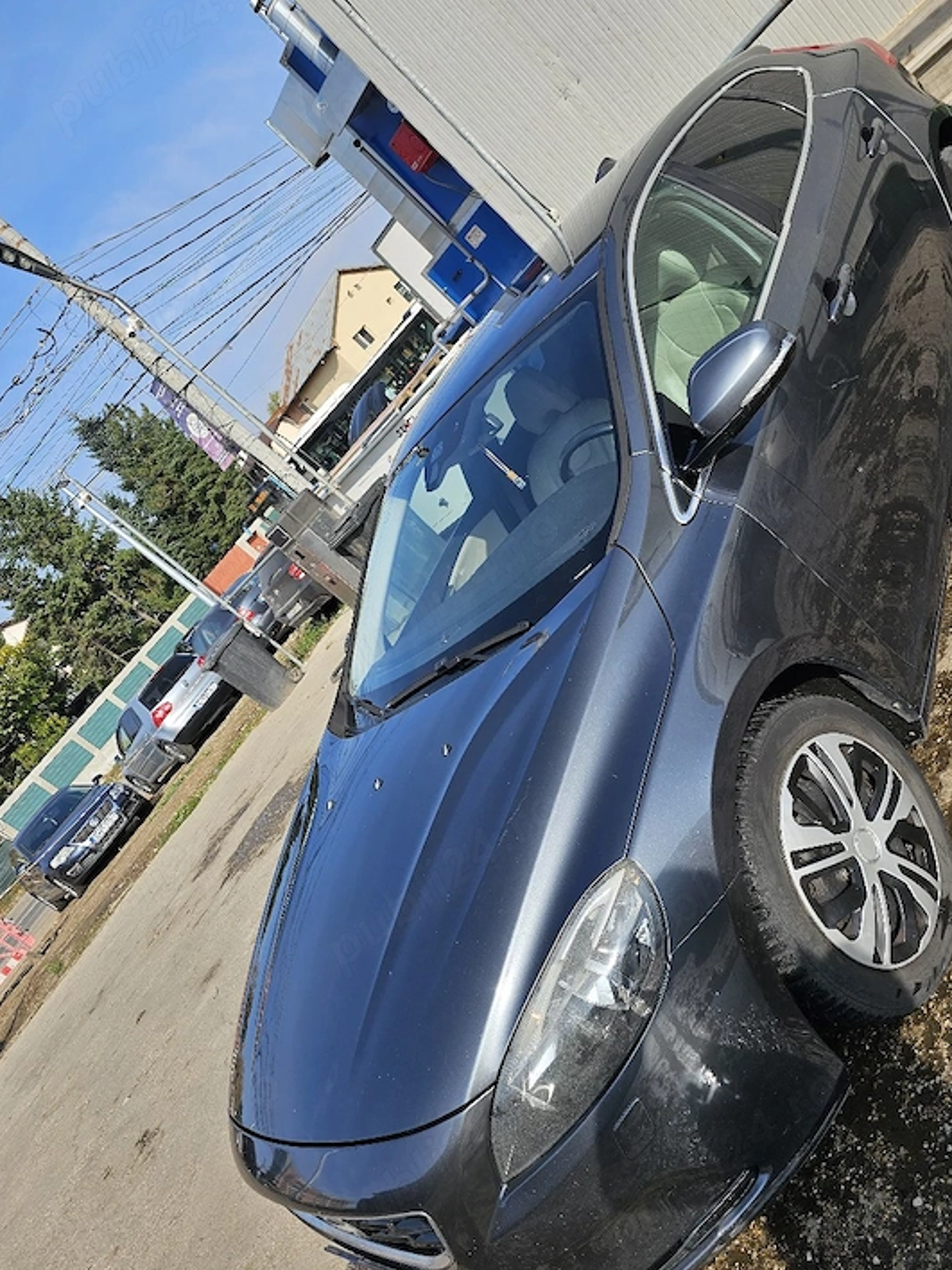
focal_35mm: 26
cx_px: 515
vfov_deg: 67.3
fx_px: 953
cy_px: 642
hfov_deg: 53.0
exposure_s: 1/667
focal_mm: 6.3
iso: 10
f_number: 1.7
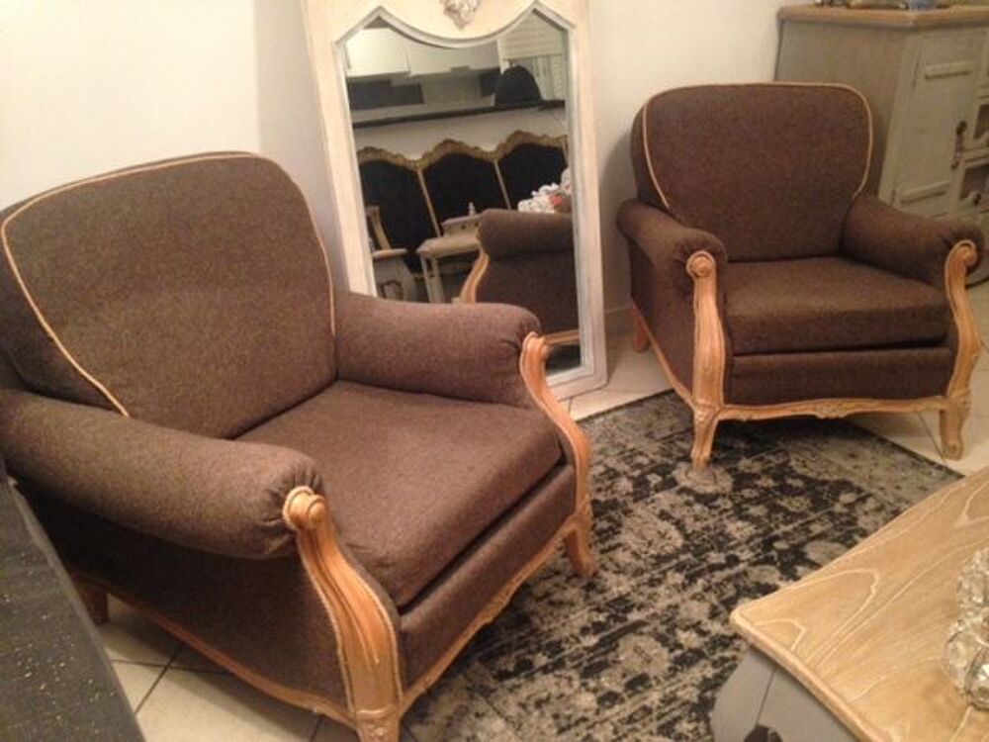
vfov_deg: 42.9
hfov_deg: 55.4
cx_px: 494
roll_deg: -0.7
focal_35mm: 33
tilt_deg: -26.4
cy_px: 371
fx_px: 943
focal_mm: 4.12
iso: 400
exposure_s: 1/15
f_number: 2.4
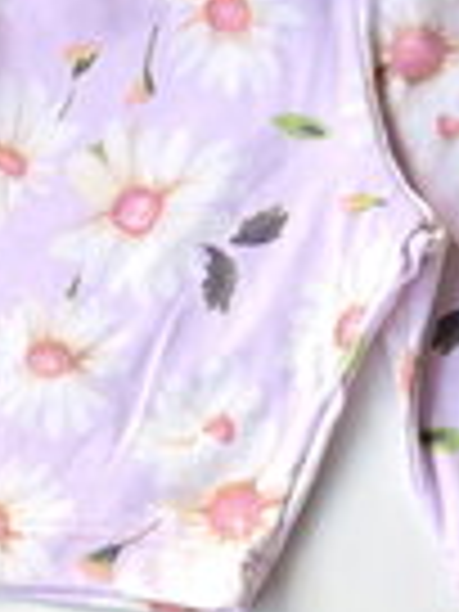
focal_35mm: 90
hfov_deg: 16.3
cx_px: 360
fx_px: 1591
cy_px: 79
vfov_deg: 21.4
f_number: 1.7
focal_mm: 6.3
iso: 80
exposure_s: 1/180
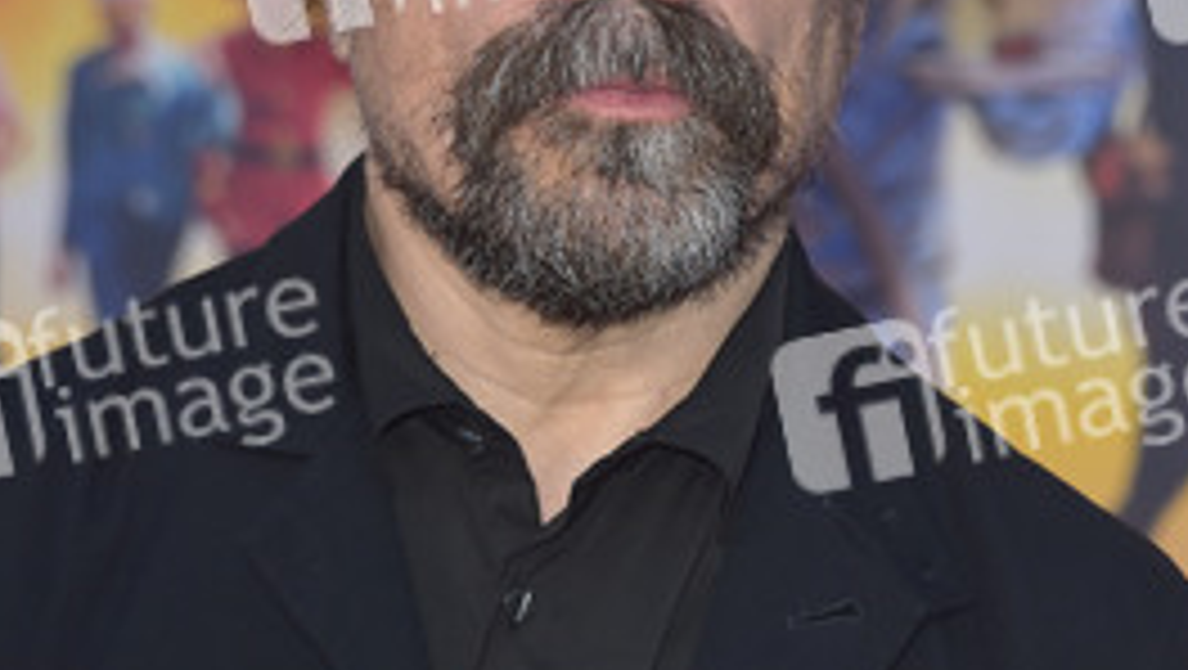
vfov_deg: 5.1
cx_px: 596
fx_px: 7503
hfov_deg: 9.1
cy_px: 162
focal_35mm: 238
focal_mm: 150
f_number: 6.3
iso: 400
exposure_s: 1/250
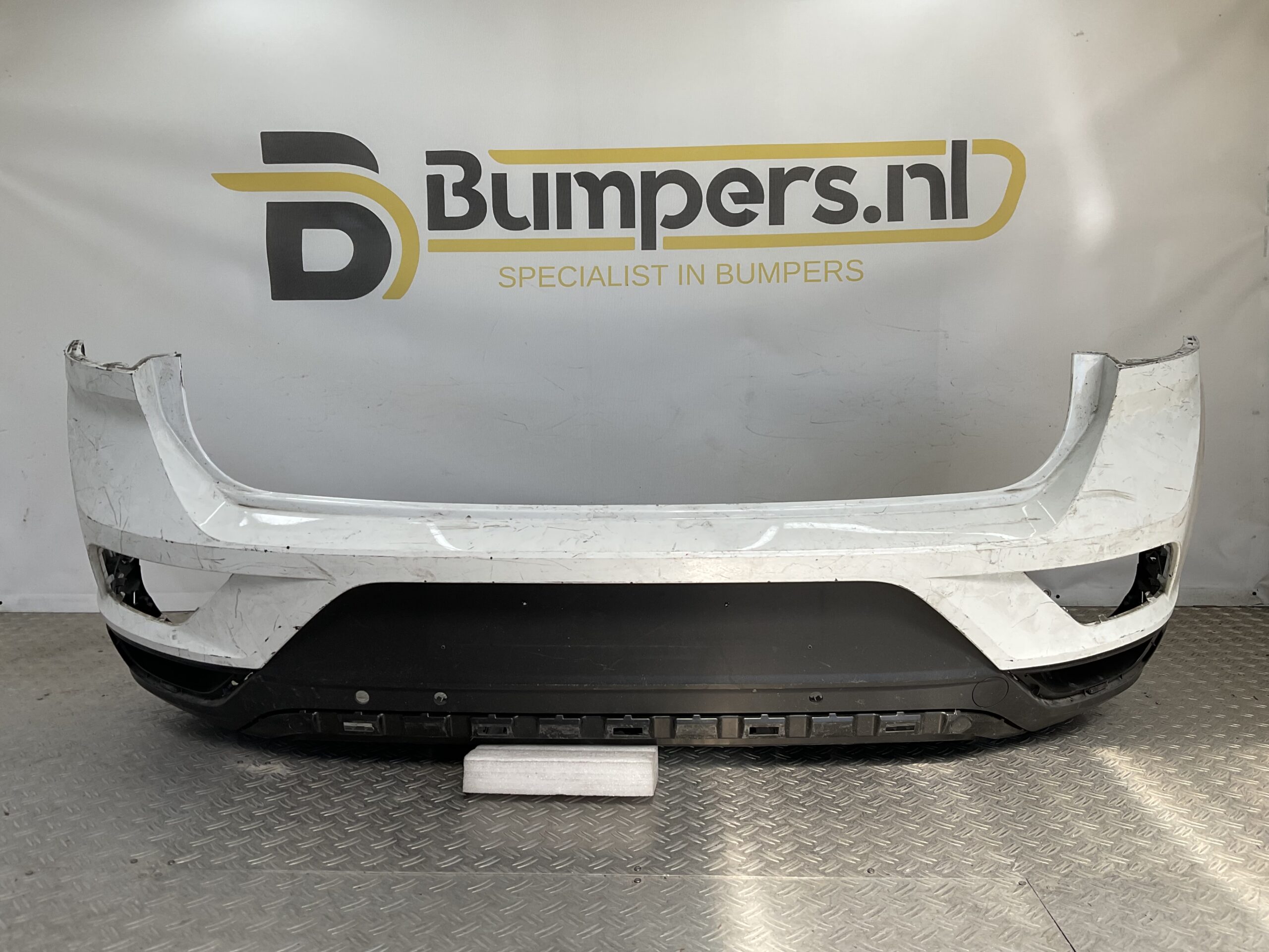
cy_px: 476
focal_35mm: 29
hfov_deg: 61.7
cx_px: 634
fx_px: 1063
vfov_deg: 48.2
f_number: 1.8
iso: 16
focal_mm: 3
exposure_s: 1/415
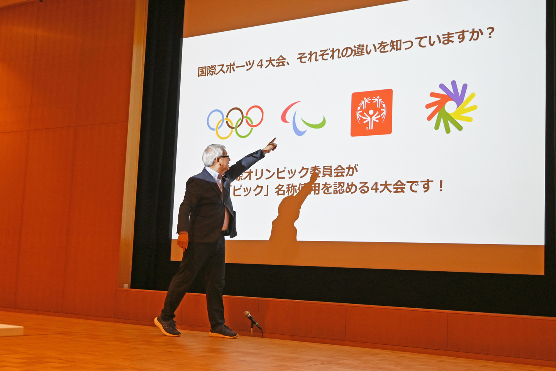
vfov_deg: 28.5
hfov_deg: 41.7
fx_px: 730
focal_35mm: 47
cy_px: 186
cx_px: 278
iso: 500
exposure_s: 1/125
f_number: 5
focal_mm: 31.5
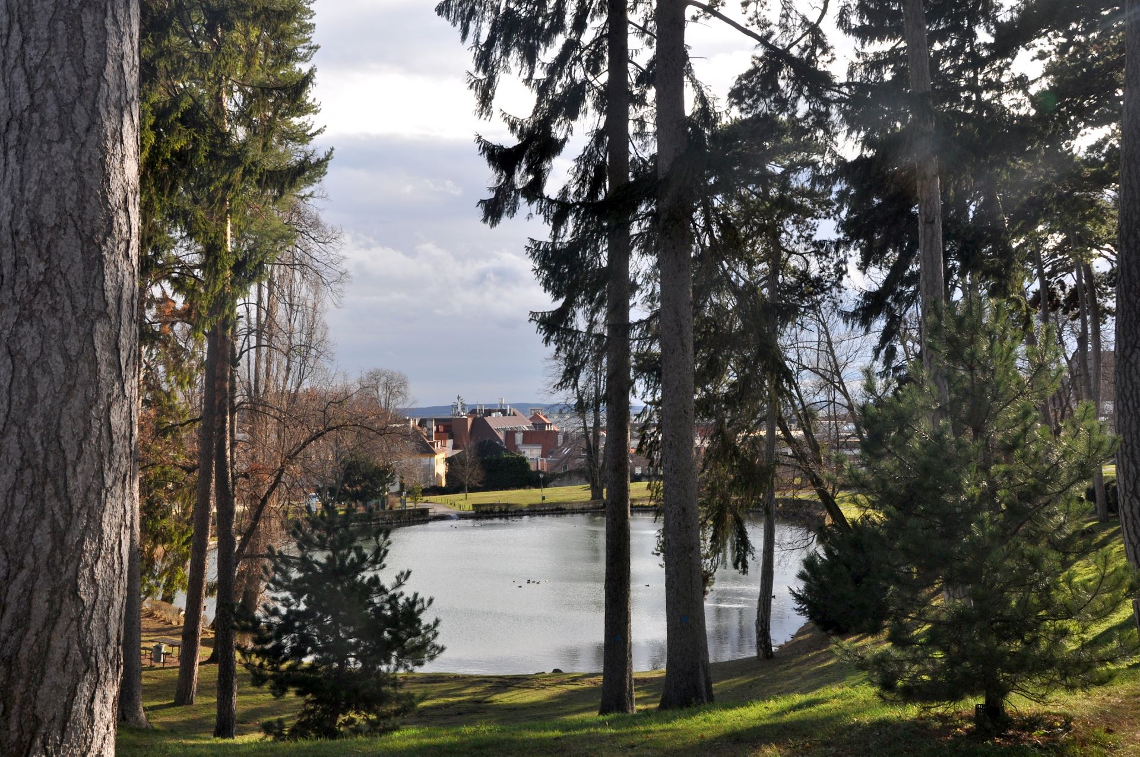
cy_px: 378
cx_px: 570
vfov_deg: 34.1
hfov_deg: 49.6
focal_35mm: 39
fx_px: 1233
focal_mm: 26
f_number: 10
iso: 400
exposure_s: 1/100
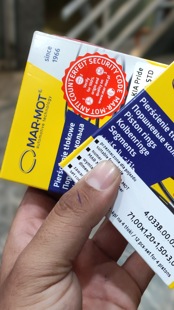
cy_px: 168
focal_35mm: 51
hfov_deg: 23.2
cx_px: 138
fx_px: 418
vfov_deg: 40.5
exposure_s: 1/50
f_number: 1.79
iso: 612
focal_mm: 4.7
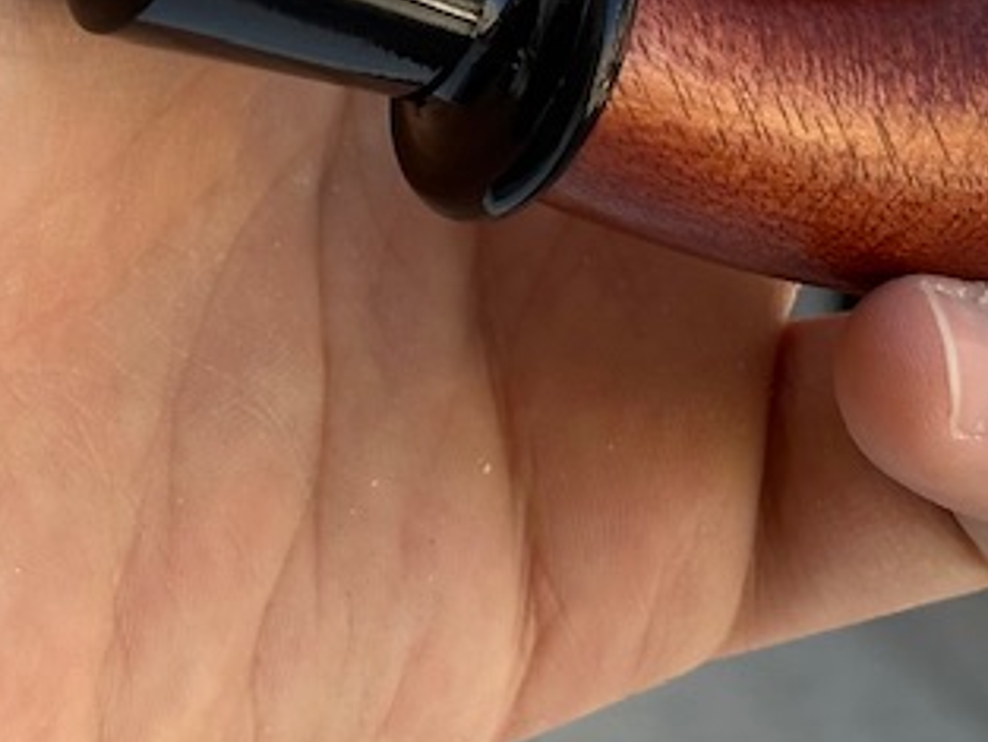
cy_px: -613
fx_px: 5596
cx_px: 117
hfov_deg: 10.0
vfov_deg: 7.4
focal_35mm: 196
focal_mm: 6.86
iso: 64
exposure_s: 1/404
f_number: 1.78
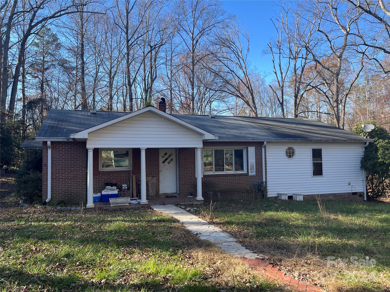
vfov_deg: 53.1
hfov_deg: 67.3
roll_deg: +1.3
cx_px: 195
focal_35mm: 26
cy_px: 146
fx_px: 293
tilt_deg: +3.0
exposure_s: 1/871
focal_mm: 5.1
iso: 50
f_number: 1.6
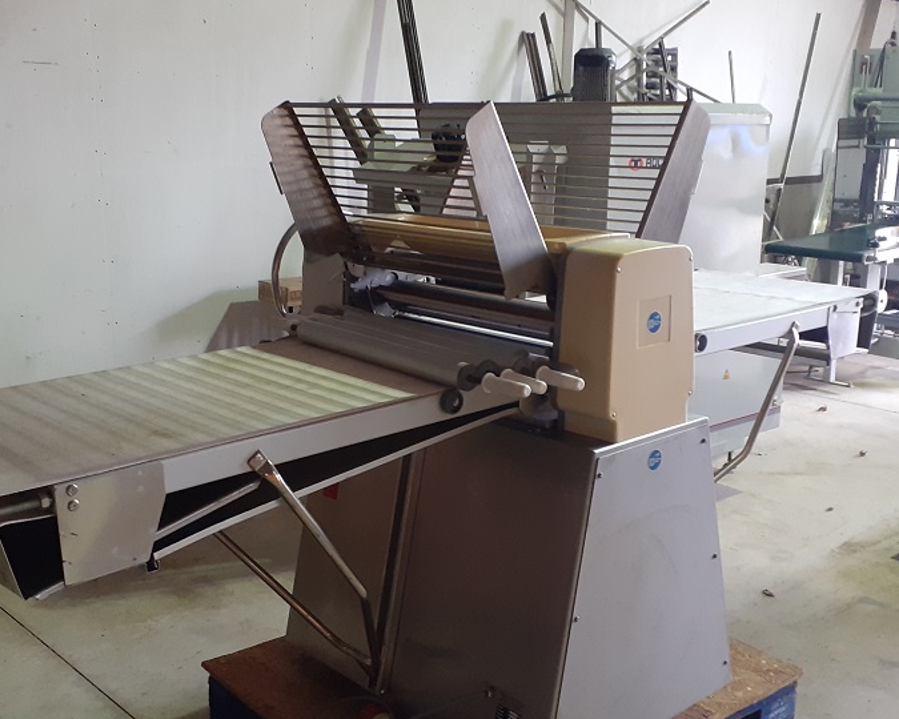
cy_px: 373
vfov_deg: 36.5
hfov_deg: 44.8
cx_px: 450
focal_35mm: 41
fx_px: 1091
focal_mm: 3.6
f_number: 1.9
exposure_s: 1/25
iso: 200
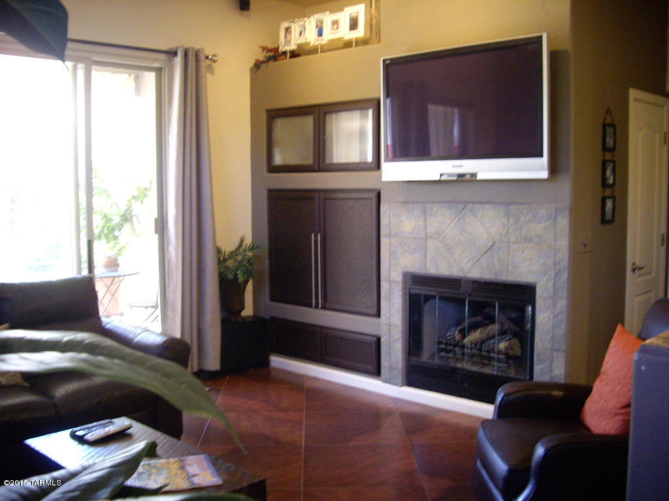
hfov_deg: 49.0
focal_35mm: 38
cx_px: 334
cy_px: 250
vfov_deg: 37.7
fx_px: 734
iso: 400
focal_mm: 7.9
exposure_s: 1/20
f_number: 2.8
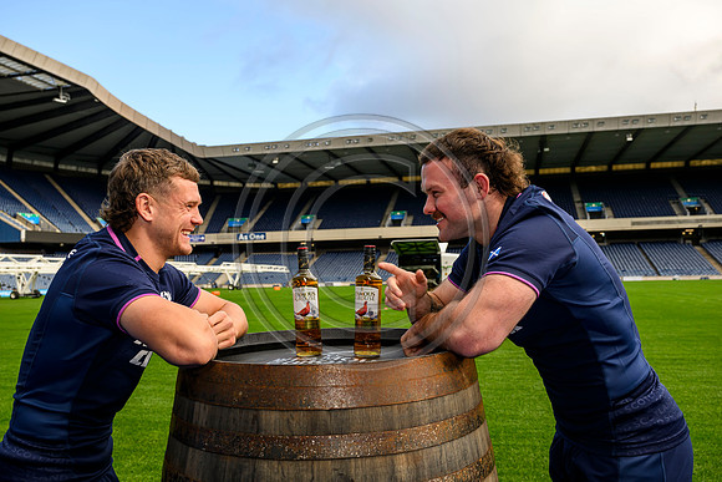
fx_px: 662
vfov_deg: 40.0
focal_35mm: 33
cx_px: 361
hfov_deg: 57.2
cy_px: 241
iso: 160
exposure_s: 1/200
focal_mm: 33
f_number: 6.3
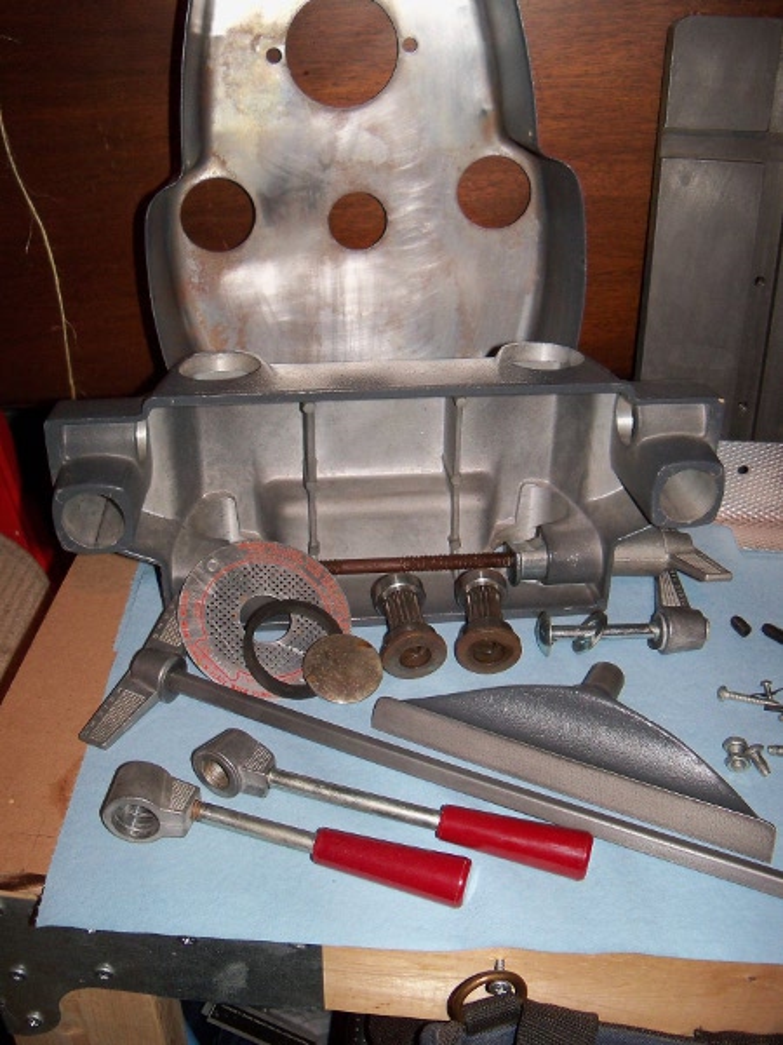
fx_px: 1056
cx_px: 392
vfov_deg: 52.6
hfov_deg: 40.7
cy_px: 522
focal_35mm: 35
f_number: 3.5
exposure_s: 1/30
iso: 200
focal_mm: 6.2
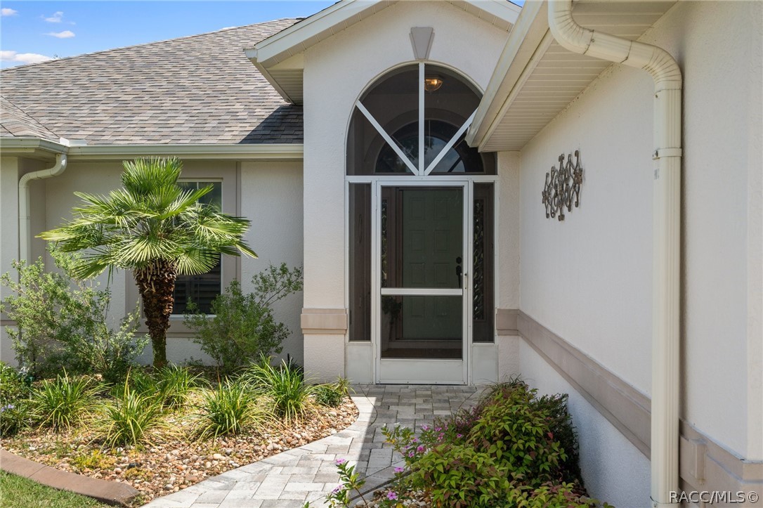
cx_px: 382
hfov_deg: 54.5
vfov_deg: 37.8
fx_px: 741
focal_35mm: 35
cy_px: 254
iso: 125
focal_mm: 35
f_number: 8
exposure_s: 1/400
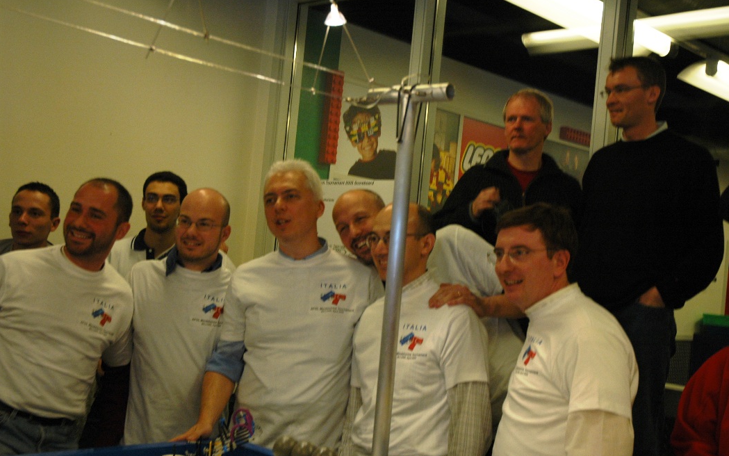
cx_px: 364
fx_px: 944
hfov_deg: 42.2
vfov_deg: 27.1
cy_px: 230
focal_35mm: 48
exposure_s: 1/80
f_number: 4.5
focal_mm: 31
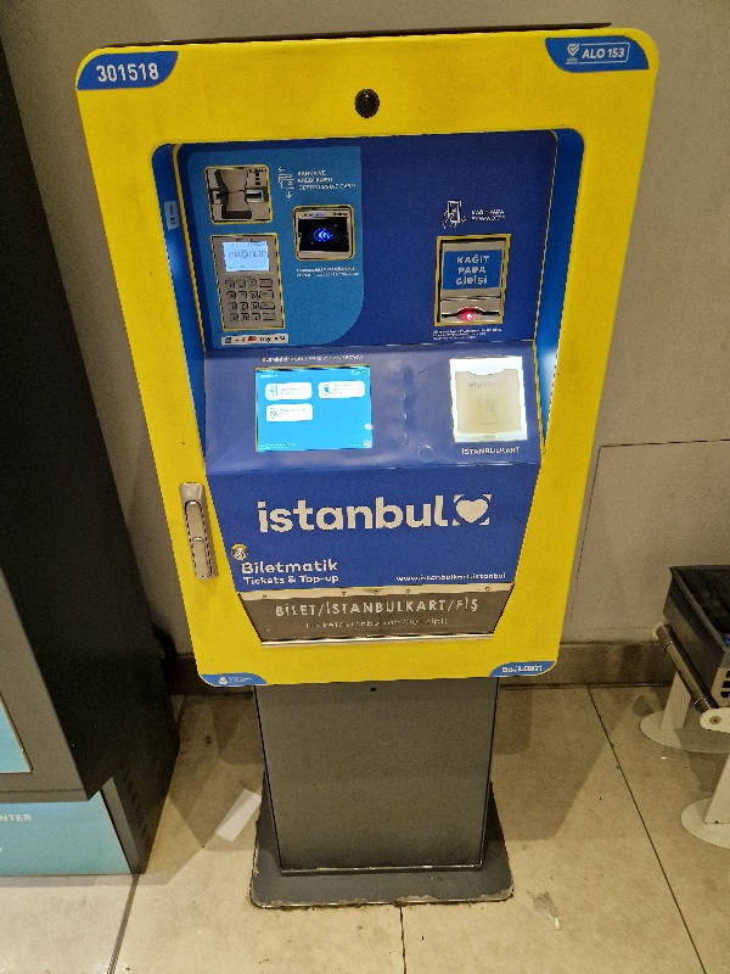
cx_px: 365
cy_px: 487
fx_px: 647
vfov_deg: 73.9
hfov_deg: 58.9
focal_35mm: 23
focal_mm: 5.4
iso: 320
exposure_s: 1/100
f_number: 1.8
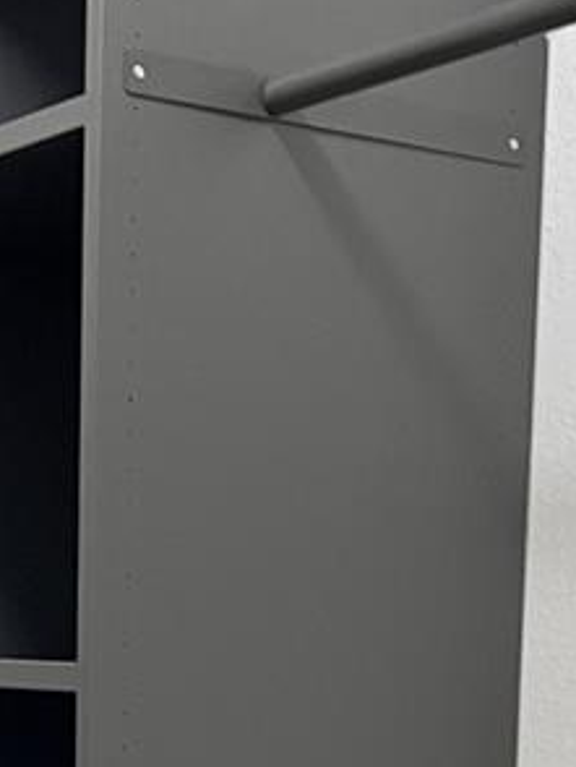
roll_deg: -2.1
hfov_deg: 14.0
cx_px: 336
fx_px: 2348
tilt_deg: -4.3
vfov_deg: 17.5
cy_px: 965
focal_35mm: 106
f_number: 1.5
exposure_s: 1/60
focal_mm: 5.7
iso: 100
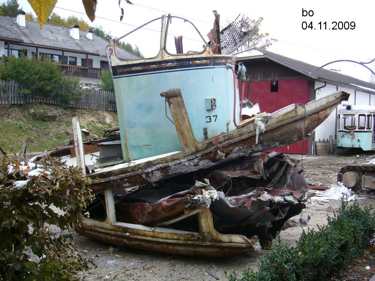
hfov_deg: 52.6
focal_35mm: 35
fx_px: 379
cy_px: 140
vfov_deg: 40.7
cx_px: 188
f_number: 2.8
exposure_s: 1/50
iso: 80
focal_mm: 5.8
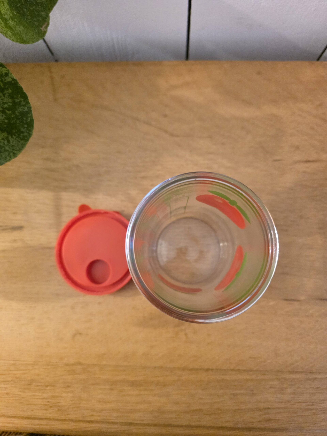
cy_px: 218
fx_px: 290
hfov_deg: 58.9
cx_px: 164
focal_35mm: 23
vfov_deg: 73.9
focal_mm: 6.3
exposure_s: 1/60
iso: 1250
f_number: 1.7
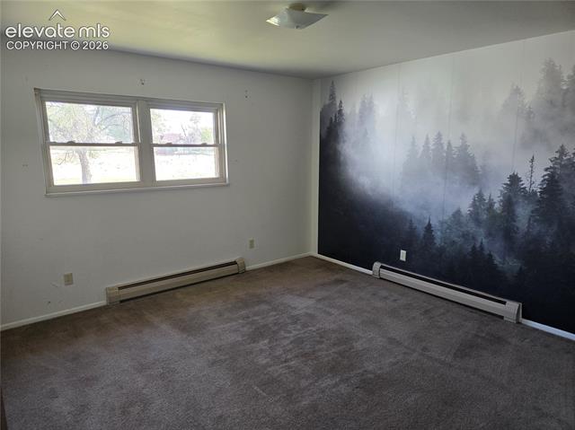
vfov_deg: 58.8
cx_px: 288
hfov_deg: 74.0
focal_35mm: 23
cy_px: 215
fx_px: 382
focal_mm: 5.4
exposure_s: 1/120
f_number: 1.8
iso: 160
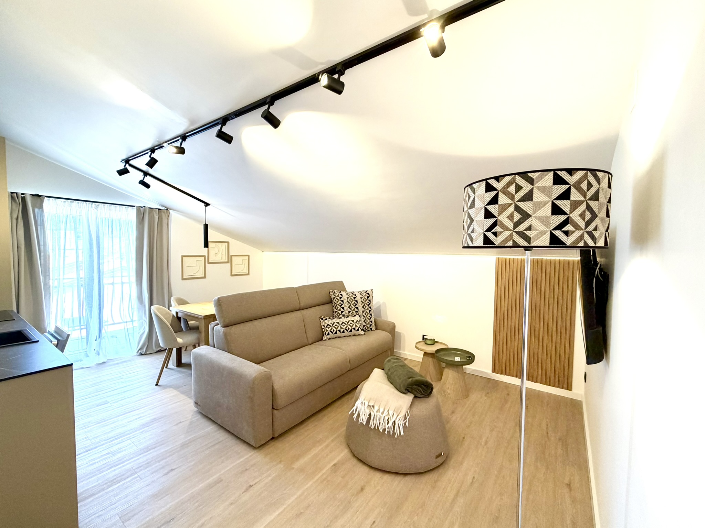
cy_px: 264
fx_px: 285
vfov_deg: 85.7
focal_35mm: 14
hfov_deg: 102.1
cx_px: 352
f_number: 2.2
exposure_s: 1/100
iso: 160
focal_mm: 2.22
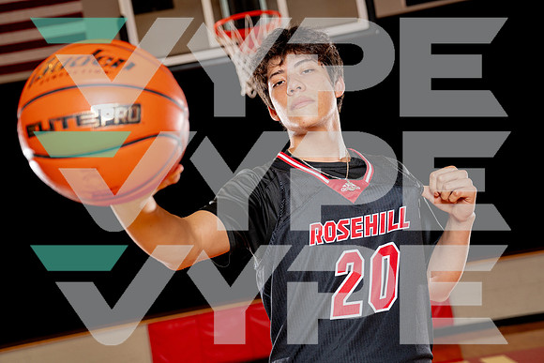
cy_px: 182
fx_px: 846
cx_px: 272
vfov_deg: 24.2
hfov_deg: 35.6
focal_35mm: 56
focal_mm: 56
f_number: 4
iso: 400
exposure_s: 1/250
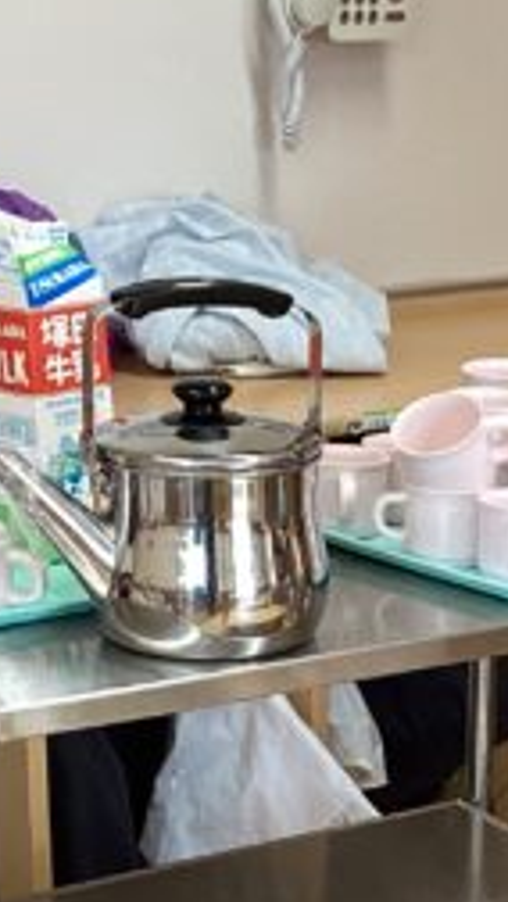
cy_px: 999
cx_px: 515
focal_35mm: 103
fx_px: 2463
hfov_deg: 11.6
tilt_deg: -24.2
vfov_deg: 19.8
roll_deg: -2.0
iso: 50
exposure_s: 1/60
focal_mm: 3.3
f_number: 2.4
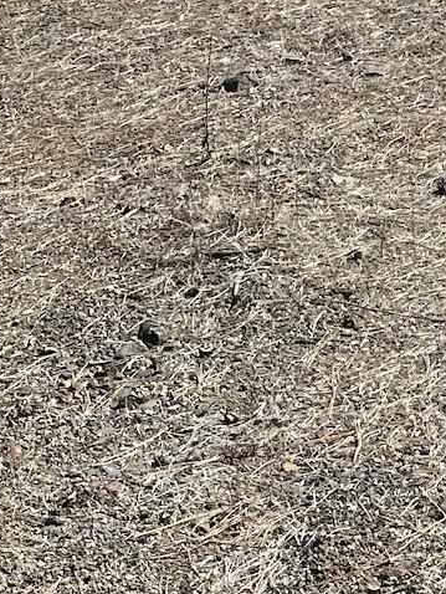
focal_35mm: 116
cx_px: 836
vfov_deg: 14.6
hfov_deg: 11.7
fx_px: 1991
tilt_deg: -1.6
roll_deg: -1.1
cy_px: -514
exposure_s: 1/3876
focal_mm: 5.1
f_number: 1.6
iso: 50
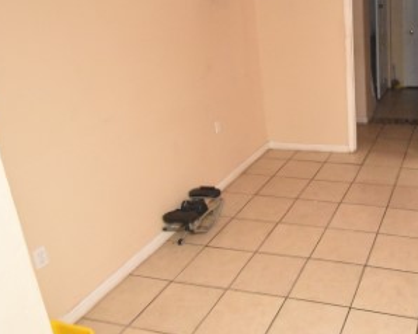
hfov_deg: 48.8
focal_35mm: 34
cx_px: 353
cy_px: 111
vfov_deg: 42.7
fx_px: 420
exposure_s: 1/60
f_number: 3.5
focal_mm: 10
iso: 6400
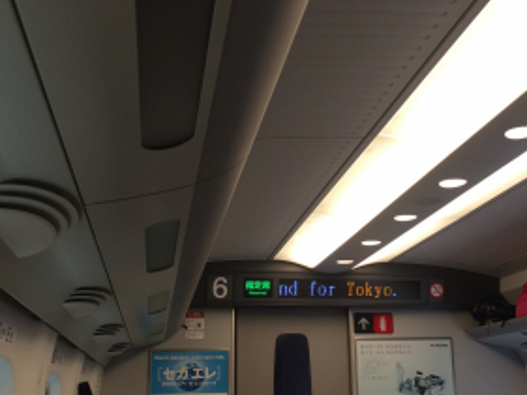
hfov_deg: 42.8
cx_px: 309
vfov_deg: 32.8
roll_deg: +1.4
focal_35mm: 44
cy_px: 245
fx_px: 670
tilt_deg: +12.4
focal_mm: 4.15
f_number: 2.2
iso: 50
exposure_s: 1/60
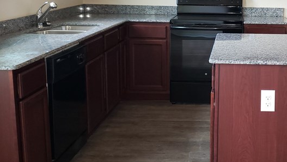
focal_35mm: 55
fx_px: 419
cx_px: 226
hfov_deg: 36.6
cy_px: 47
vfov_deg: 21.7
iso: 125
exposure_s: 1/24
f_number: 1.5
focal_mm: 4.3
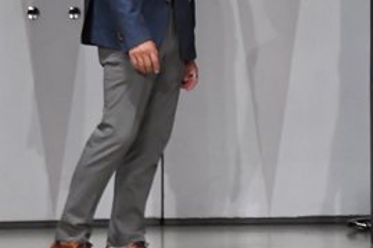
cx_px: 526
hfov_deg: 4.1
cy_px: 50
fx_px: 5188
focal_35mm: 501
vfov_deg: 2.7
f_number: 5.6
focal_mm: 116
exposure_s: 1/400
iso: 5000
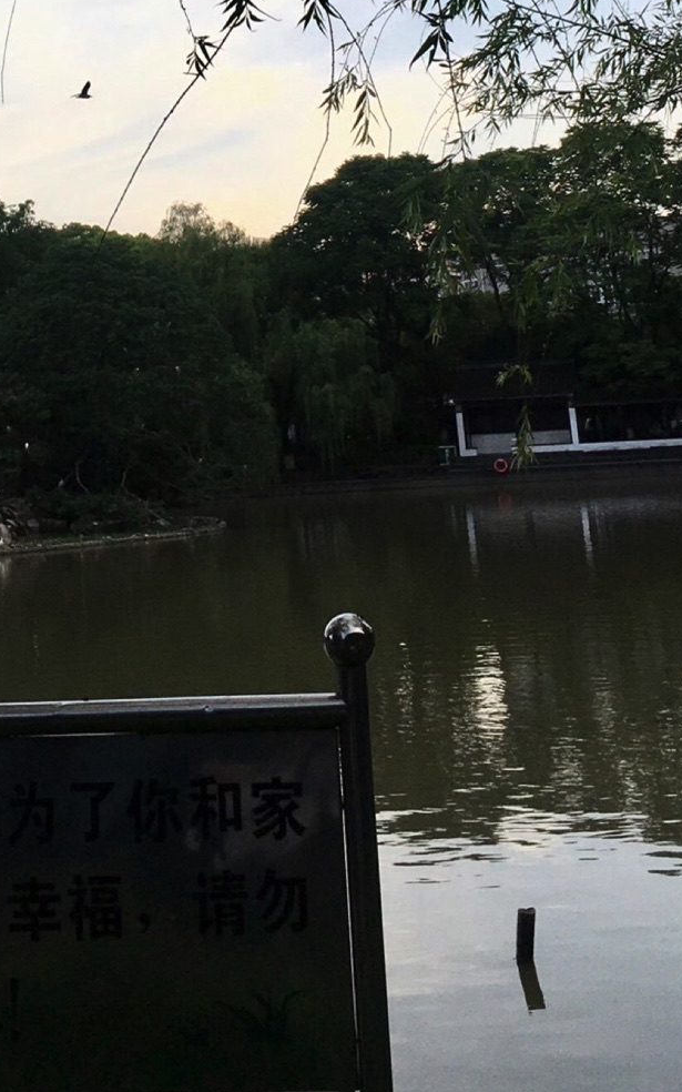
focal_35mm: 64
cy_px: -33
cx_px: 145
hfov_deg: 20.1
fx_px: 1903
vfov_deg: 29.6
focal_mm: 4.15
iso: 25
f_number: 2.2
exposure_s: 1/712
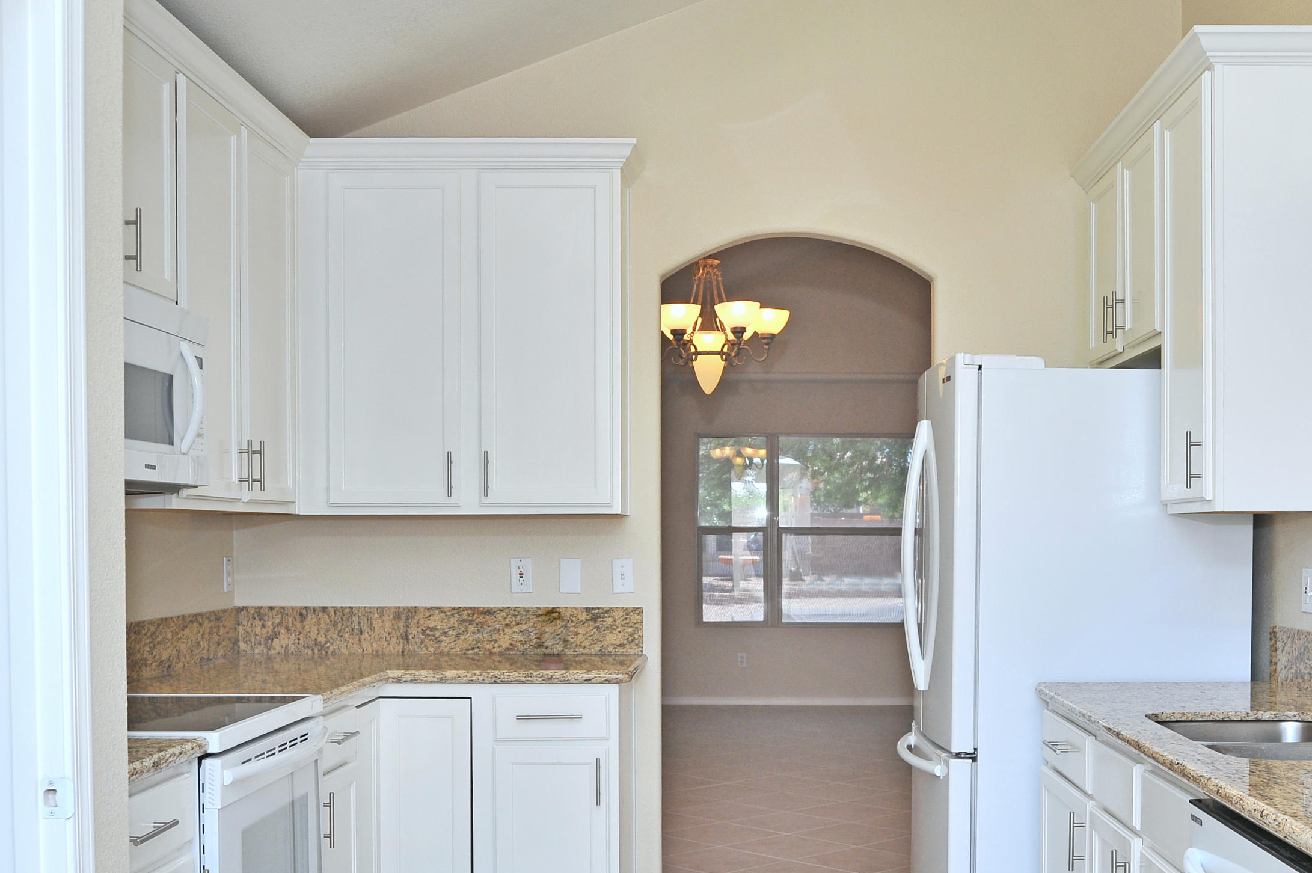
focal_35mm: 44
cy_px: 571
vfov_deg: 30.3
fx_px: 1603
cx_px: 790
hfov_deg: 44.3
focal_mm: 32
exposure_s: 1/125
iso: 640
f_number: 10
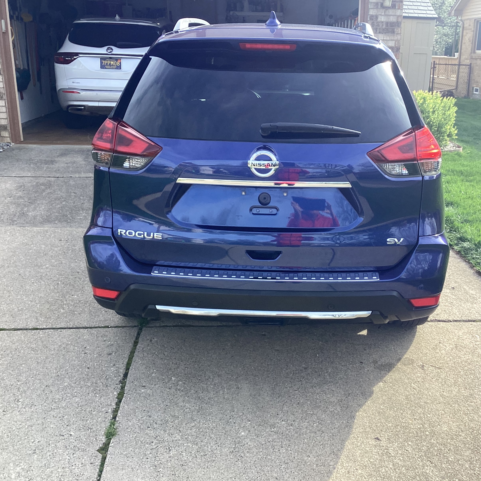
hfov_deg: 44.7
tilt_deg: -15.7
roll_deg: -1.3
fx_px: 582
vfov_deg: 44.9
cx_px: 290
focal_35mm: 37
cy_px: 242
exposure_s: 1/403
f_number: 2.4
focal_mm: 3.3
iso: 25
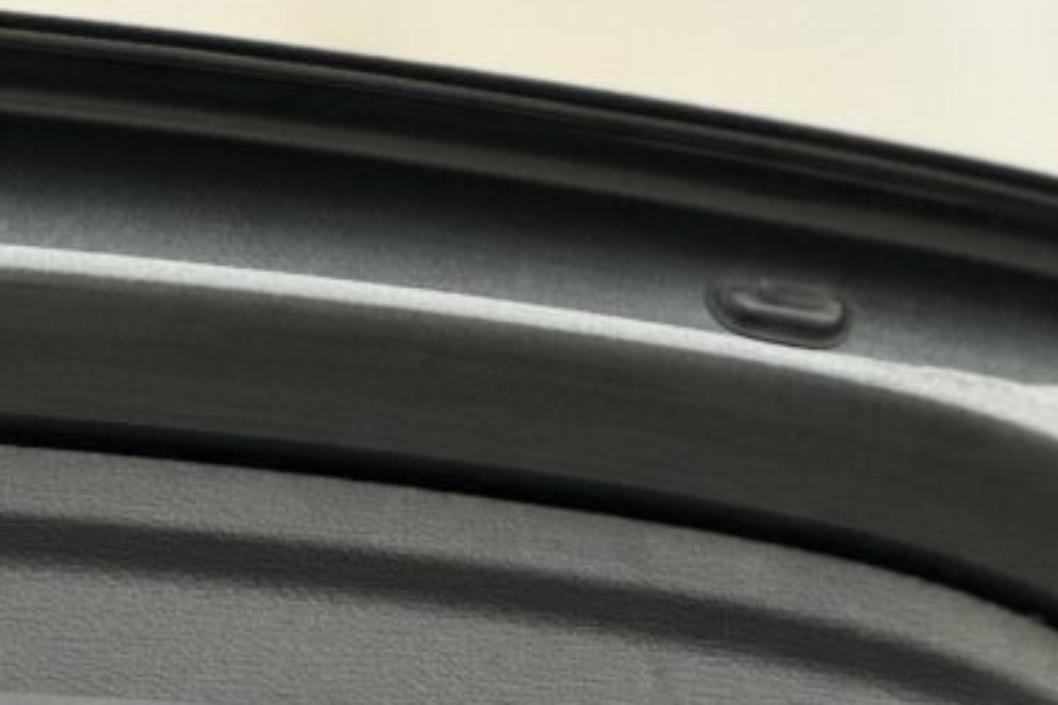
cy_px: 856
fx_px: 6377
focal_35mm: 217
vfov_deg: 6.3
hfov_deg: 9.4
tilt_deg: +19.5
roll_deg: +3.6
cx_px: -50
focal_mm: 9
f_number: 2.8
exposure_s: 1/106
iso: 250
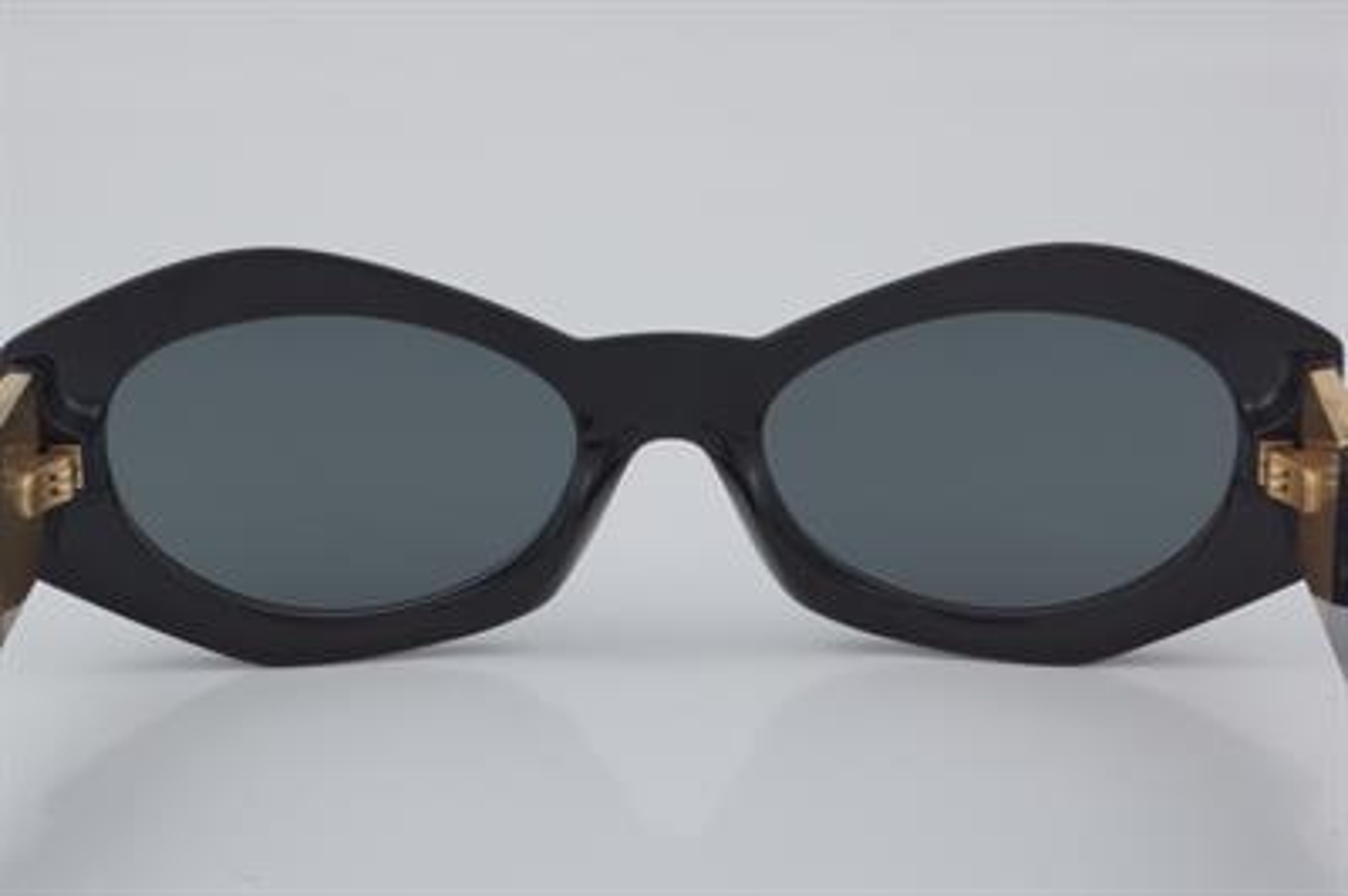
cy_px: 448
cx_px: 674
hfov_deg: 24.6
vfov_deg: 16.5
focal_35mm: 82
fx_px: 3087
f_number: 32
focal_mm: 55
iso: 100
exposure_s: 1/4
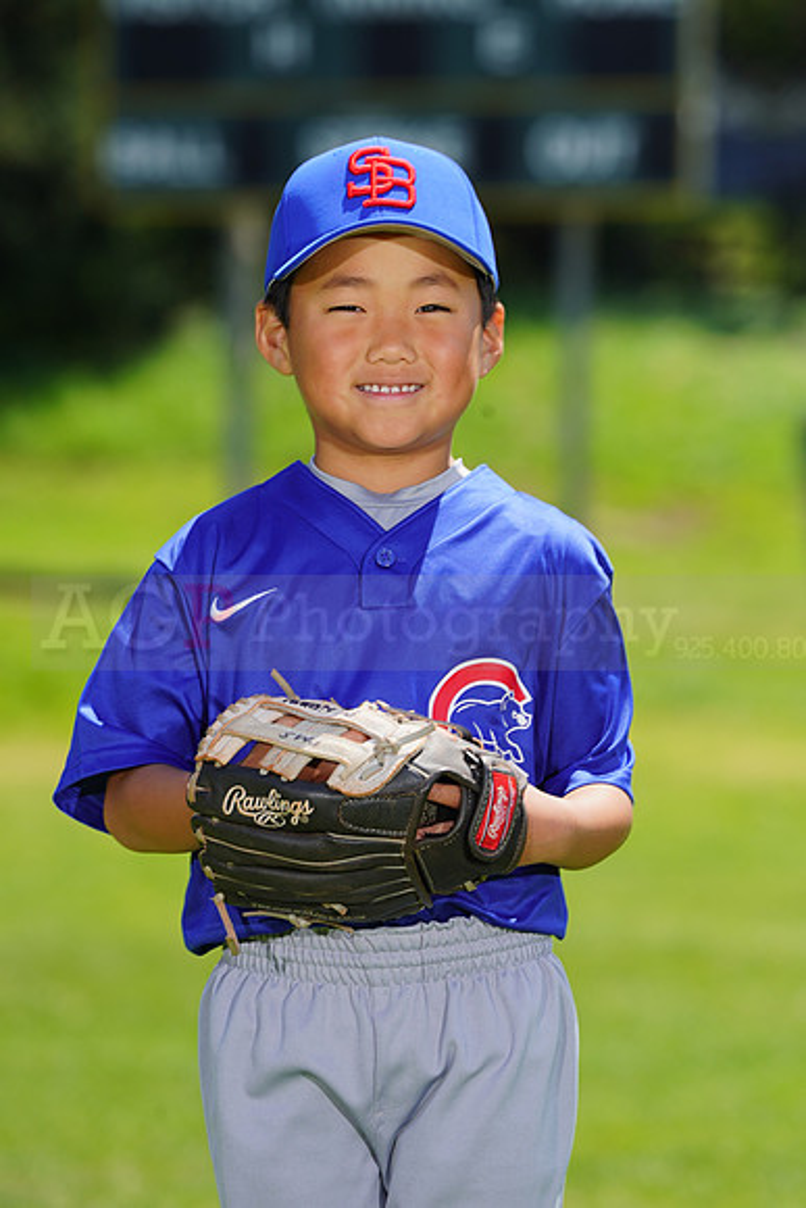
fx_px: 9665
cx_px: 403
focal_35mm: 288
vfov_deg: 7.2
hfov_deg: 4.8
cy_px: 604
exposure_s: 1/250
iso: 100
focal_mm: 288
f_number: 8
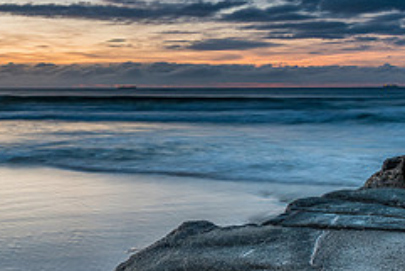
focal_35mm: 58
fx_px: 653
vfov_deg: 23.3
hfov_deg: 34.1
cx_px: 126
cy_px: 181
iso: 400
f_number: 7.1
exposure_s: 3
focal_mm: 24
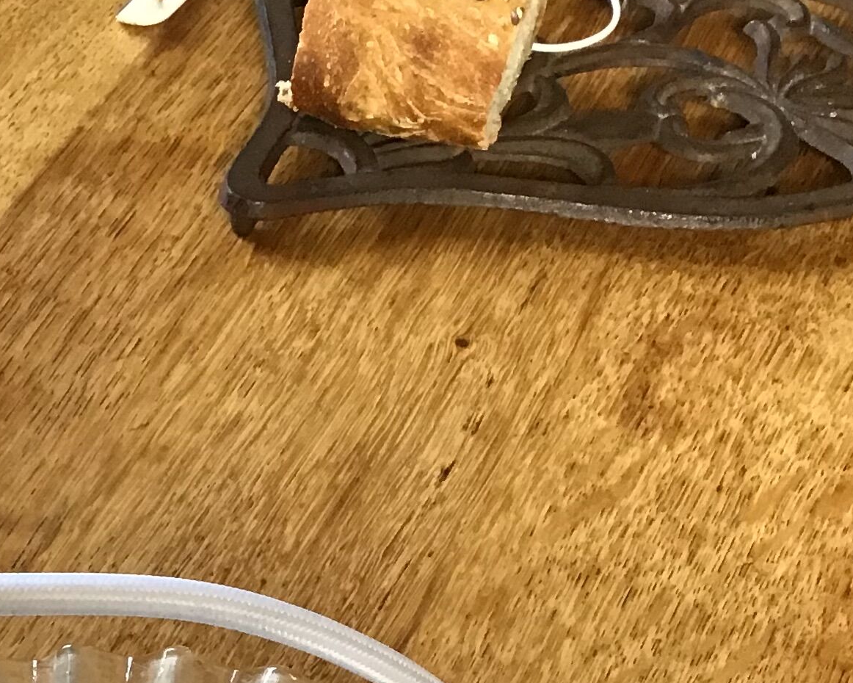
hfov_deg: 21.7
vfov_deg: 16.0
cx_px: -1
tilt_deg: -57.6
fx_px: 2146
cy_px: 1135
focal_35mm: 85
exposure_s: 1/33
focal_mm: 3.3
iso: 40
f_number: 2.4
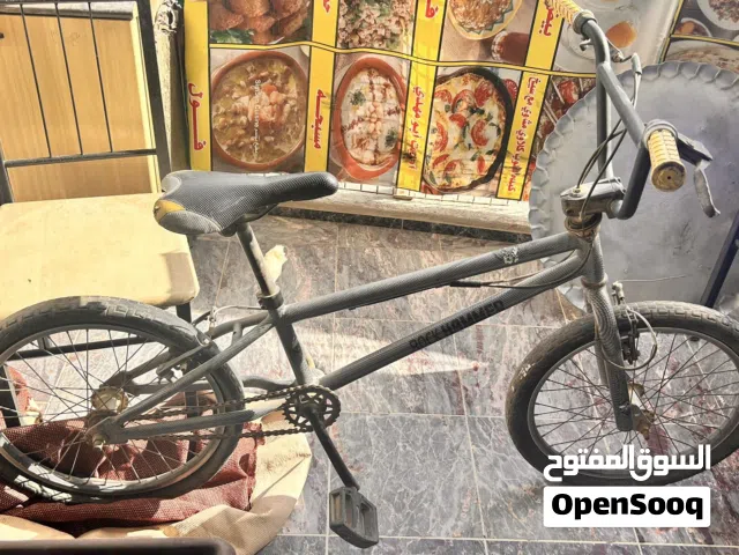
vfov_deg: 53.1
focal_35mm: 26
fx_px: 555
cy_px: 278
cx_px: 370
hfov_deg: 67.3
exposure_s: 1/1058
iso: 50
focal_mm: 5.7
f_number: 1.5
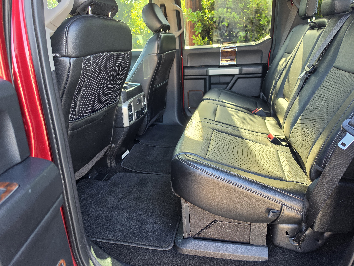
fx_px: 235
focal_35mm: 23
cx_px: 177
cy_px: 133
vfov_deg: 58.9
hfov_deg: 73.9
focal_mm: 6.5
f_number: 1.4
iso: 80
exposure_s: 1/180
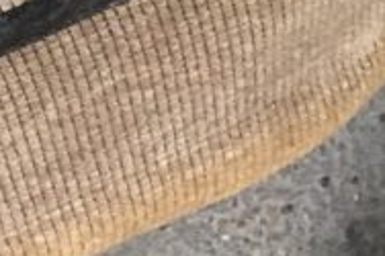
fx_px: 1699
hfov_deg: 10.4
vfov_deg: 7.9
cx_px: -661
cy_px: -389
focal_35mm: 159
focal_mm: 4
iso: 64
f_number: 1.8
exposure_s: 1/17
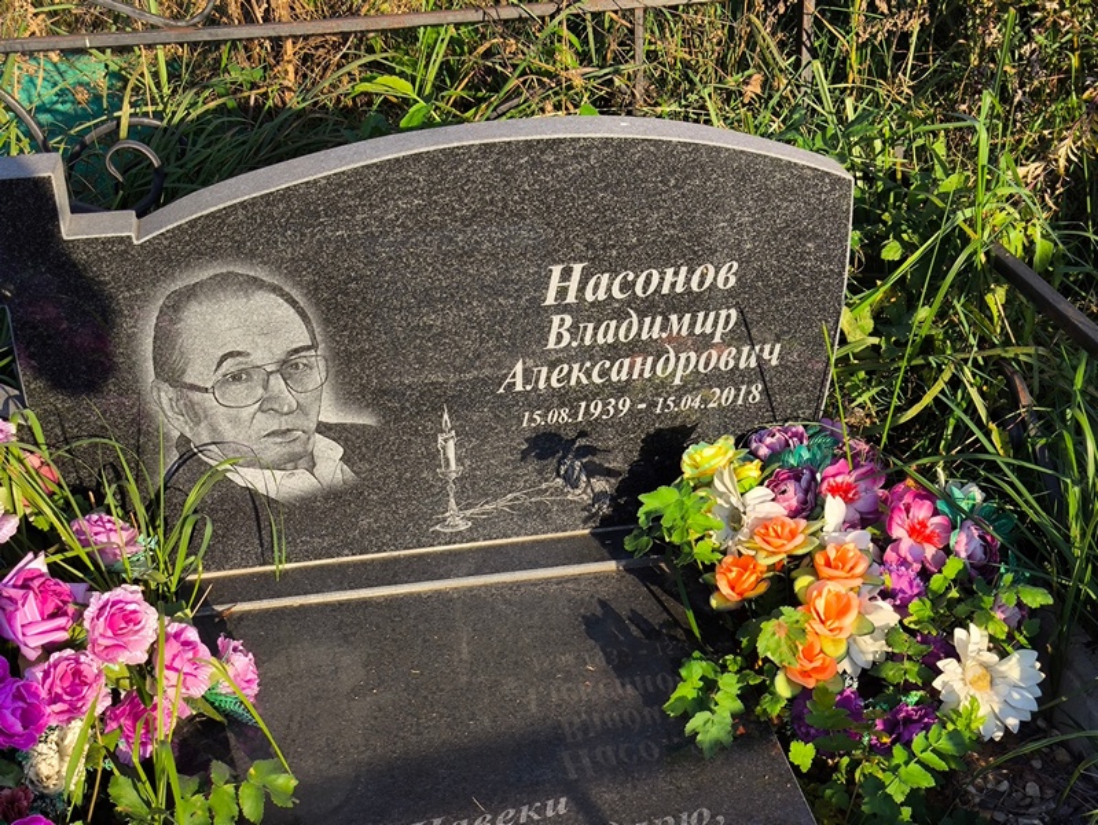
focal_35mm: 50
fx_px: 1587
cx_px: 549
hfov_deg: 38.2
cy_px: 412
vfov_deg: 29.1
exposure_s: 1/854
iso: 50
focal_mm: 4.71
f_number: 1.7
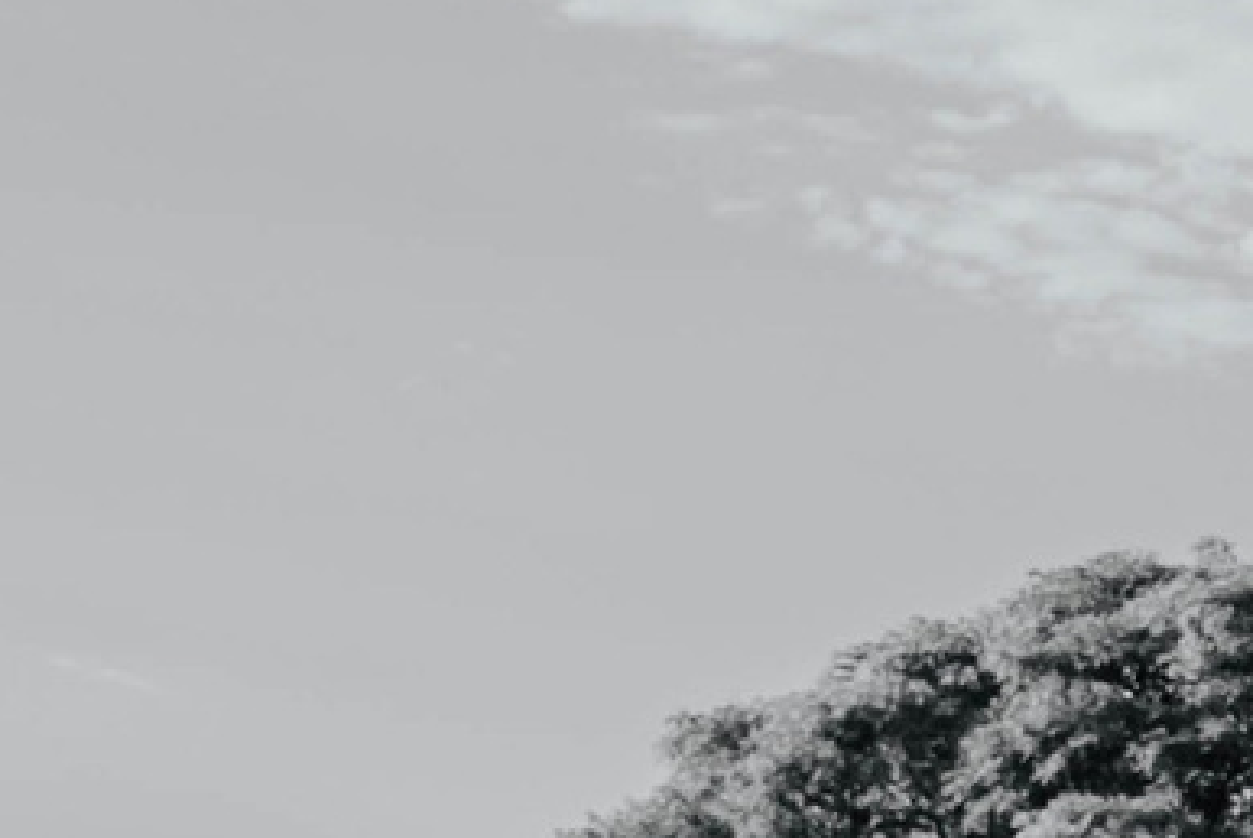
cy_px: 914
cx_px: 2464
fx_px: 5677
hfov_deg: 11.4
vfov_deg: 8.4
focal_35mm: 163
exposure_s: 1/1000
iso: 125
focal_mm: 24
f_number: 4
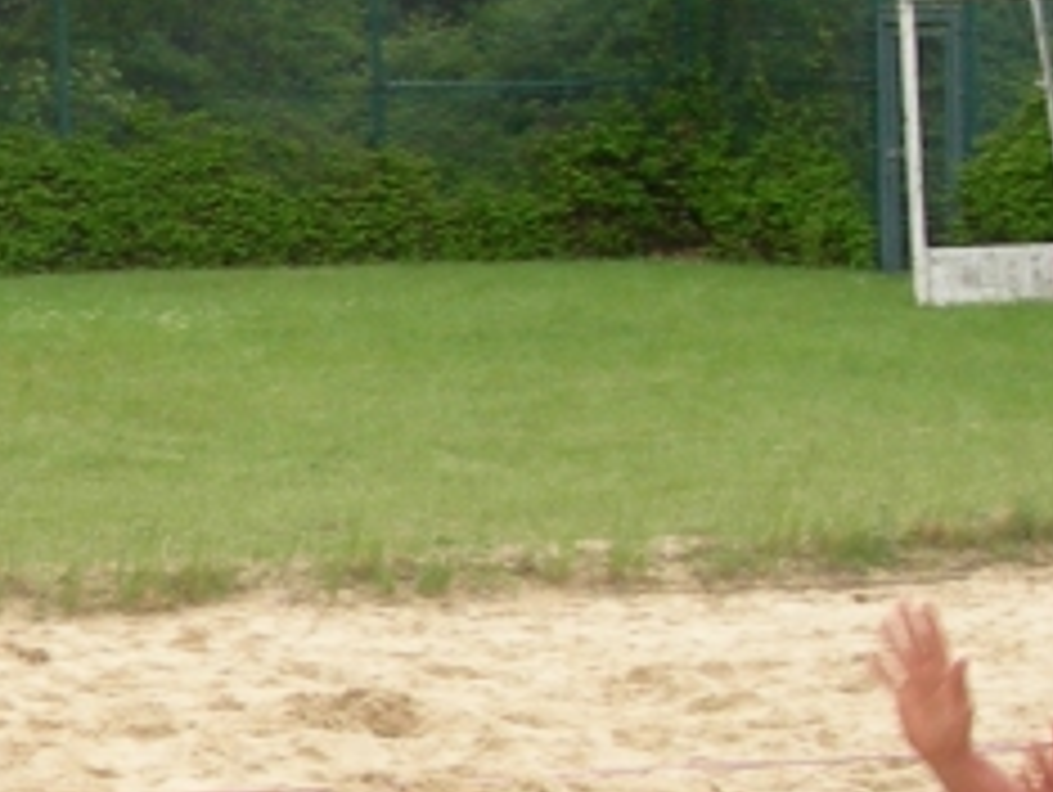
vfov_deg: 9.0
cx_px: -198
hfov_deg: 11.7
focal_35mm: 166
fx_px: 5055
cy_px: 536
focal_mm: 7.8
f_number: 4.8
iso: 50
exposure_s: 1/75.6
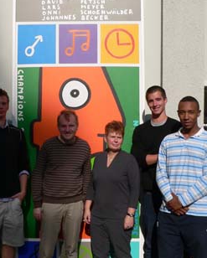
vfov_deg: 32.9
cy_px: 151
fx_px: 436
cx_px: 83
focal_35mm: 57
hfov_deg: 26.7
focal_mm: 6
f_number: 5.6
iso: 80
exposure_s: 1/640
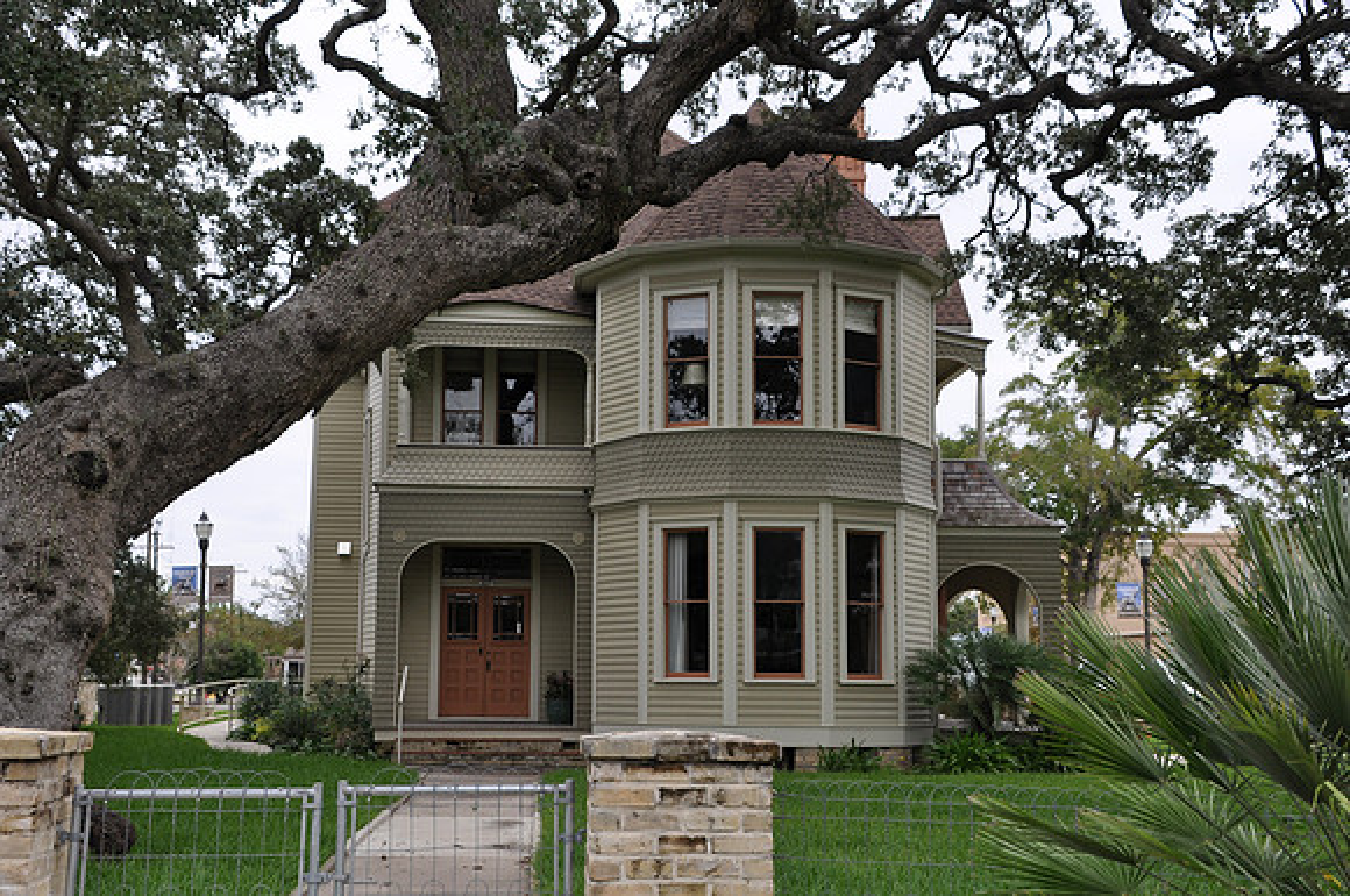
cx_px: 675
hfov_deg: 41.2
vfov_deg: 28.0
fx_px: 1797
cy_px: 448
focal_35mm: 48
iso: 200
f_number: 9
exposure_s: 1/80
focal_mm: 32
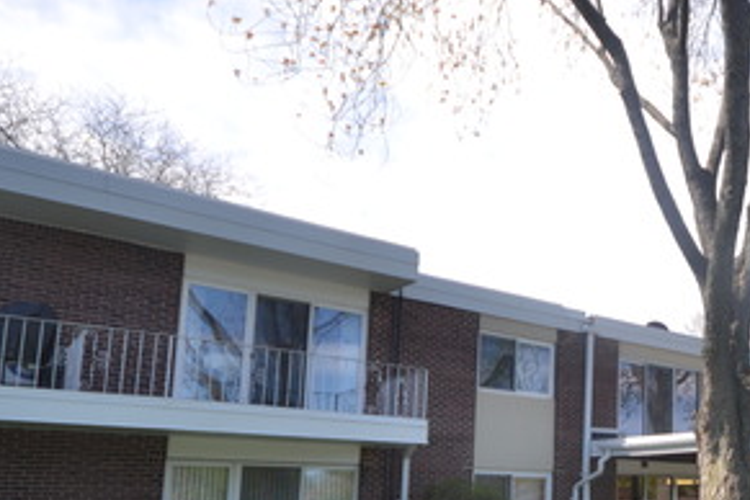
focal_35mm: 33
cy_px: 403
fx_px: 687
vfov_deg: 38.4
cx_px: 722
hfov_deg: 48.8
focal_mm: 10
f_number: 5.6
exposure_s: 1/200
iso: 100
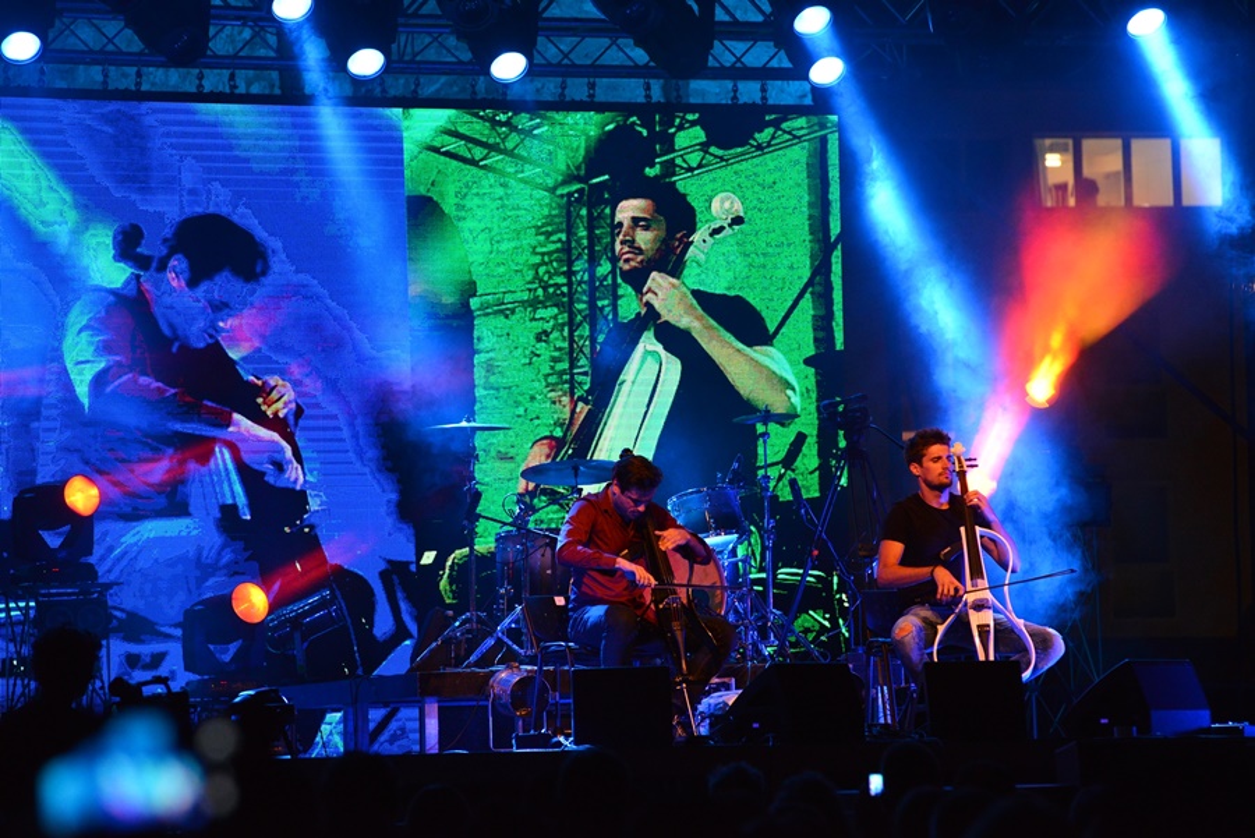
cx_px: 628
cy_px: 419
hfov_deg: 13.2
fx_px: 5406
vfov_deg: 8.9
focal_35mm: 155
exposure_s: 1/250
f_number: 5.6
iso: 3200
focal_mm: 155
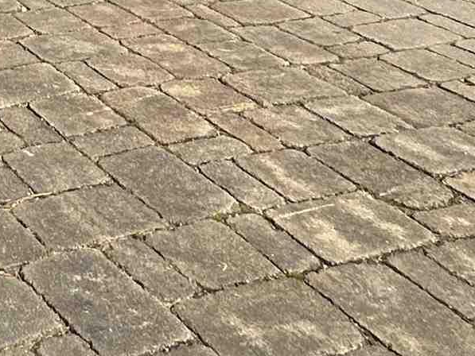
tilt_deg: +9.7
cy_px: -553
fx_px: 988
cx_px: -238
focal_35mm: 72
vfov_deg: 13.4
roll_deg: +0.6
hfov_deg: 22.3
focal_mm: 2.22
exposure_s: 1/1618
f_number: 2.2
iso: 50
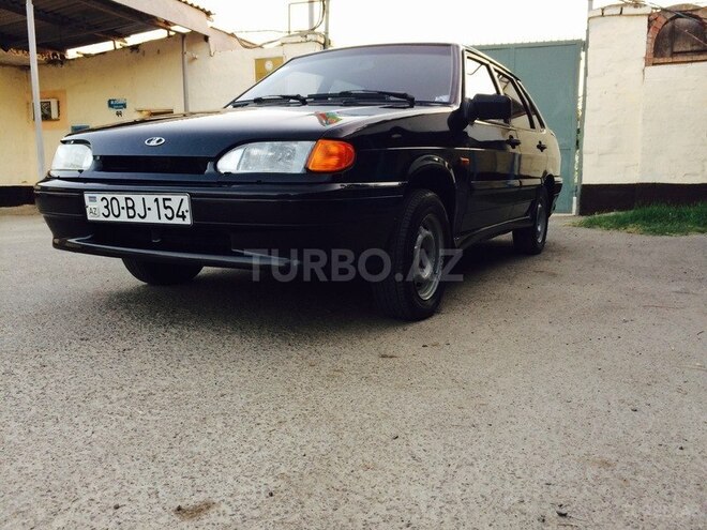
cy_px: 265
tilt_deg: -8.8
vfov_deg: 48.2
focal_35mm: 29
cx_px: 354
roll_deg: +0.0
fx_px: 592
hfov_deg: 61.7
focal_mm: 4.15
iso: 32
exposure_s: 1/33
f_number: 2.2
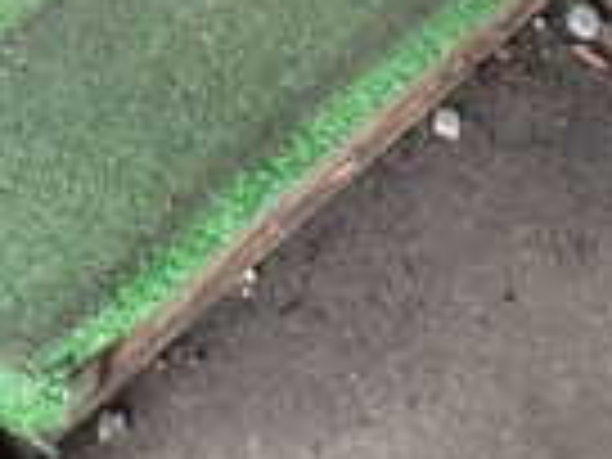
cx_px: -27
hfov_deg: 17.4
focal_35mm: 110
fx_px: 1945
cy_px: -414
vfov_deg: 12.2
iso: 200
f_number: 2.8
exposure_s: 1/50
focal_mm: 4.5
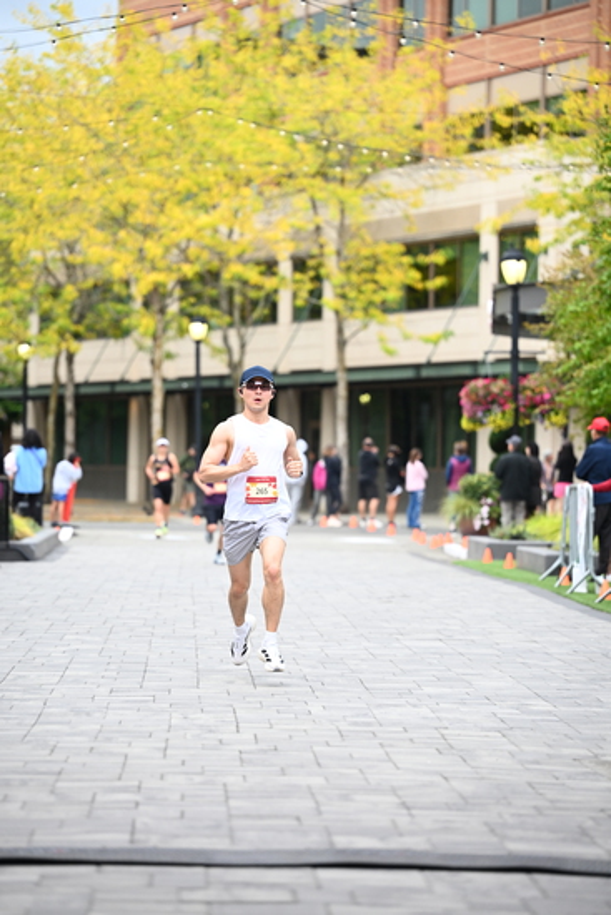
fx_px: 3307
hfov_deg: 10.6
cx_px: 306
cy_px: 458
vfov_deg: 15.8
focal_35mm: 130
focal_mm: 130
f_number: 2.8
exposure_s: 1/2000
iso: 1000
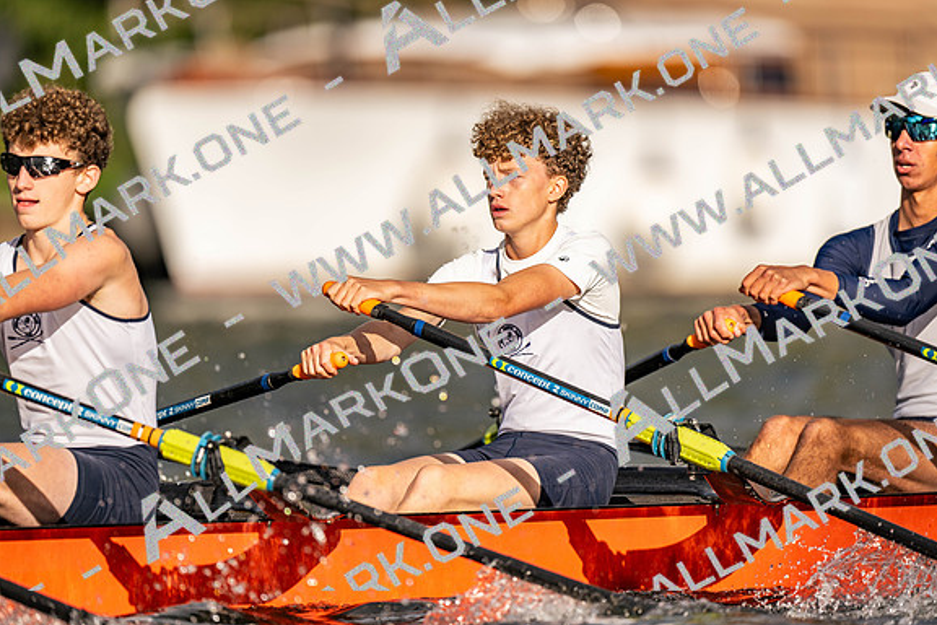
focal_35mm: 604
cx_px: 470
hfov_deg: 3.4
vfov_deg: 2.3
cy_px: 312
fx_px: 15720
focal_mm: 600
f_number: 4
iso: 90
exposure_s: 1/2500
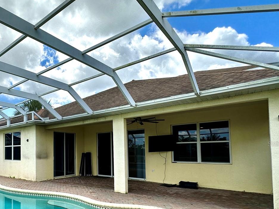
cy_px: 144
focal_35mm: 24
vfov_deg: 55.3
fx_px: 193
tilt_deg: +2.2
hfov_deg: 65.3
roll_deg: +0.5
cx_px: 57
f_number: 2.2
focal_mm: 2.22
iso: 40
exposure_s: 1/812
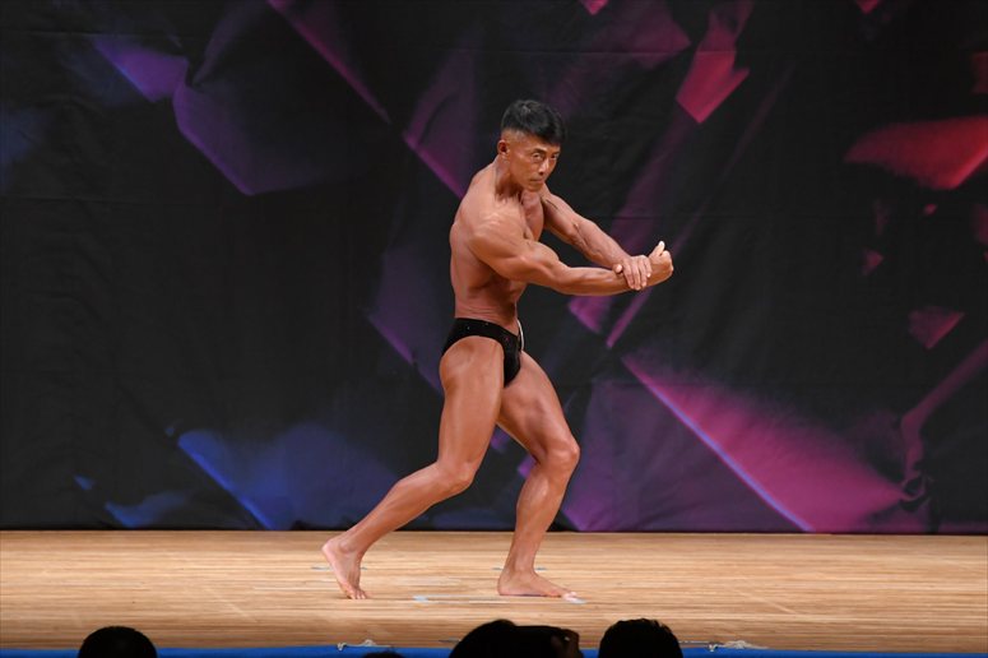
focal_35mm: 270
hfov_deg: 7.6
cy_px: 329
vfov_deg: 5.1
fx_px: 7406
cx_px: 494
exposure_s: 1/400
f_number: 5.6
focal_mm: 180
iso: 3200
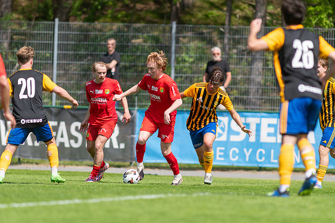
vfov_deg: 3.1
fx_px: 4188
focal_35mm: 450
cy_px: 112
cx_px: 168
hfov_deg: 4.6
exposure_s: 1/1600
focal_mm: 300
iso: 100
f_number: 3.2
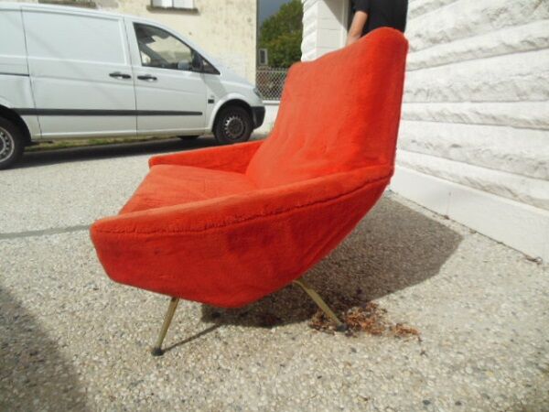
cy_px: 206
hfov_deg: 69.4
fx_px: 396
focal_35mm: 25
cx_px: 274
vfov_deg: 54.9
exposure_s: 1/640
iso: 125
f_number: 6.4
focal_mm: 4.5
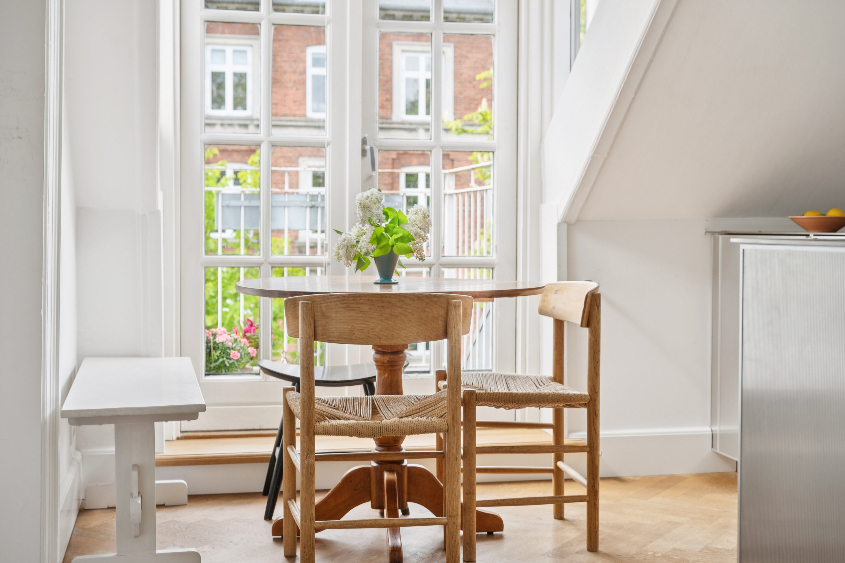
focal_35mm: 46
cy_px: 282
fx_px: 1080
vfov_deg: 29.2
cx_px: 422
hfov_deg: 42.7
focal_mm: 46
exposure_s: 1/30
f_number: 6.3
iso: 400
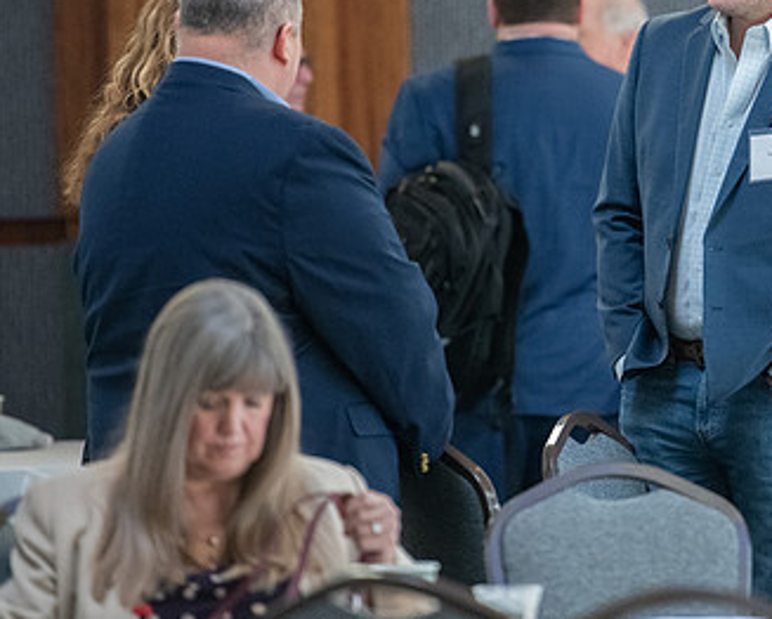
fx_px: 9579
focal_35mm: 419
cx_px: 769
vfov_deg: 3.7
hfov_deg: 4.6
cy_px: 154
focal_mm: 200
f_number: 2.8
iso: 2000
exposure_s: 1/200
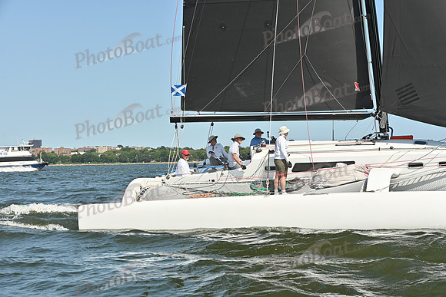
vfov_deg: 19.5
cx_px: 223
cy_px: 148
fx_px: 867
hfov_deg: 28.8
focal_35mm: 70
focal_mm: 70
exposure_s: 1/1250
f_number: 9
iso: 320
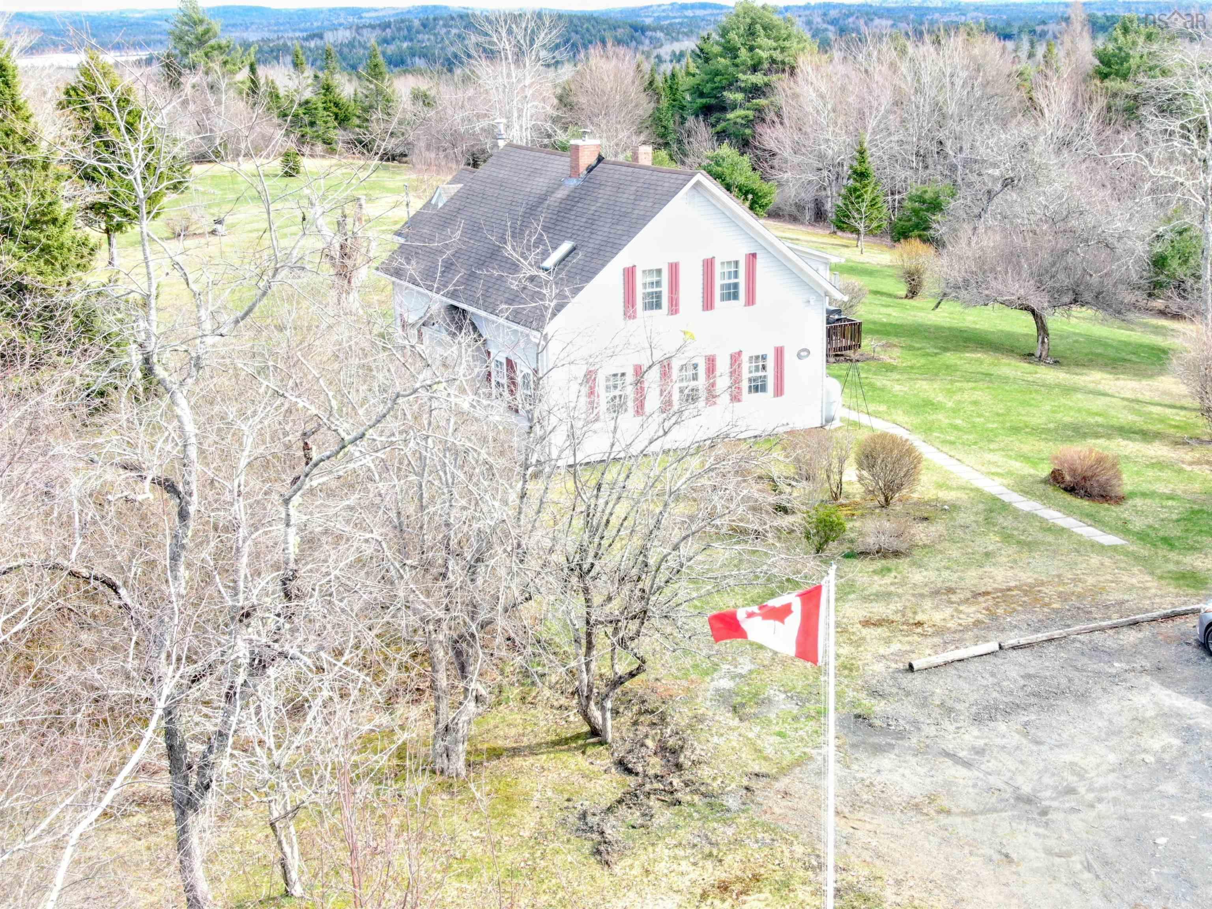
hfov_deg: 39.7
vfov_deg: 30.3
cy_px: 454
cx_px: 606
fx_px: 1681
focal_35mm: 48
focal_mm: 8.6
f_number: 3.8
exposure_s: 1/80
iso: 100
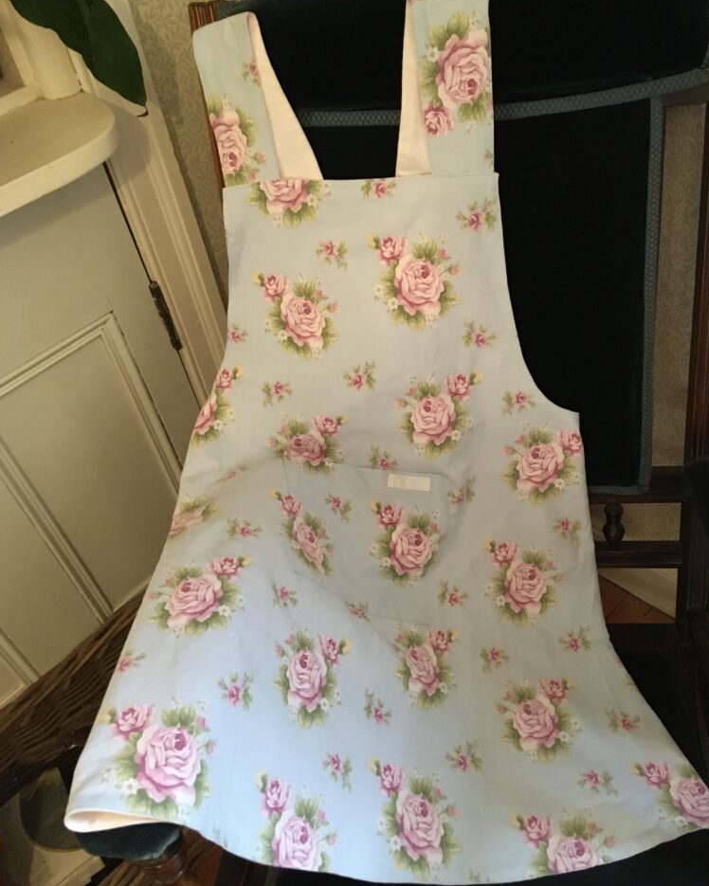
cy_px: 457
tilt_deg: -45.4
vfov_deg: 57.2
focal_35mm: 31
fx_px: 813
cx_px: 356
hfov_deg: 47.1
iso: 320
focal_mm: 4.15
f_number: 2.2
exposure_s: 1/17
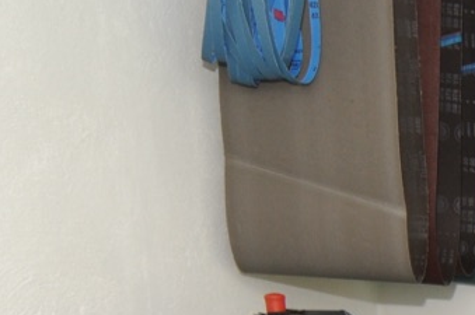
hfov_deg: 14.9
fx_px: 1344
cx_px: 1048
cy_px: 607
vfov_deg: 12.1
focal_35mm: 102
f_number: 6.3
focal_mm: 12
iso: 200
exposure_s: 1/160
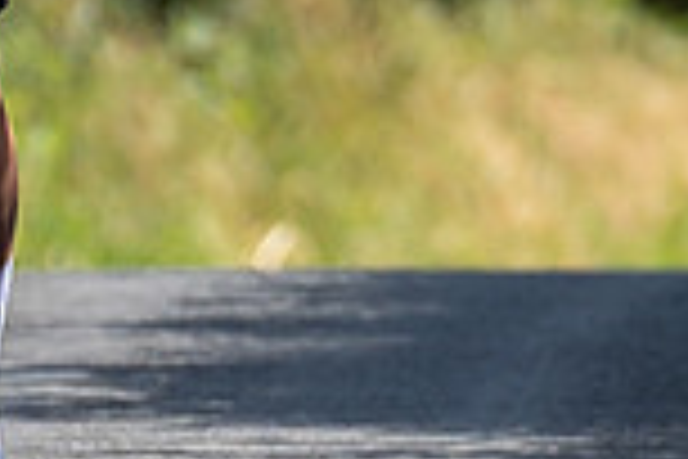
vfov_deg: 0.7
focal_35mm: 2048
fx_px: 39136
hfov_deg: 1.0
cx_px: -486
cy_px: 347
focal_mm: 200
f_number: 3.5
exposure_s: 1/1000
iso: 125
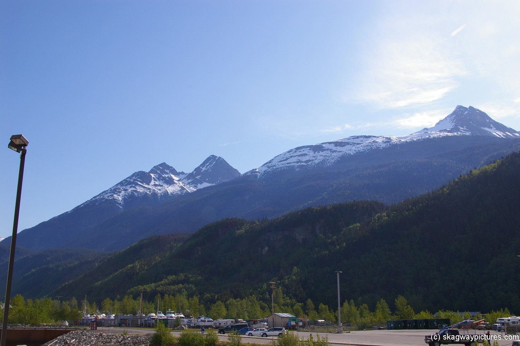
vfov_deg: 36.8
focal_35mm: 36
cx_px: 260
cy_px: 173
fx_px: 520
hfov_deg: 53.2
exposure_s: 1/250
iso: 200
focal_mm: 24
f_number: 13
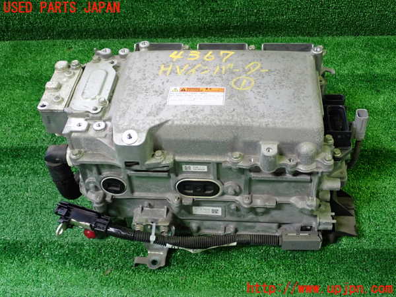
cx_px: 198
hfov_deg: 42.9
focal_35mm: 44
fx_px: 503
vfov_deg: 32.9
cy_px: 148
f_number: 2.9
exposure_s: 1/40
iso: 500
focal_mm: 7.84
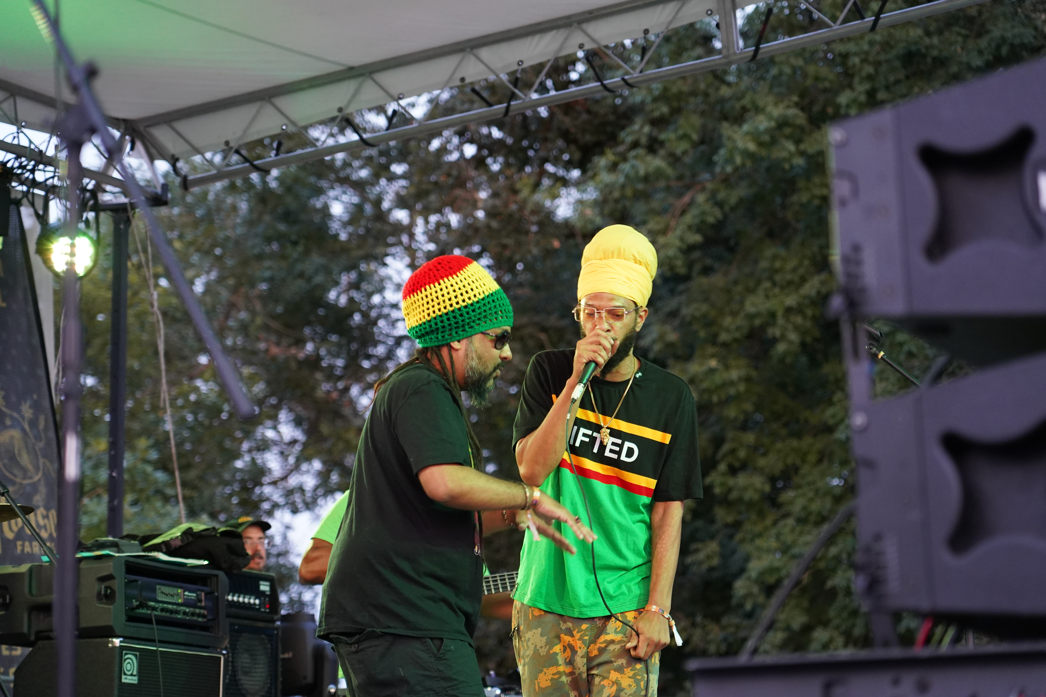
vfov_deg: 13.0
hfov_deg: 19.5
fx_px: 3051
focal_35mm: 105
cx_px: 523
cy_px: 348
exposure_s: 1/160
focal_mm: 105
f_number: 4
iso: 3200
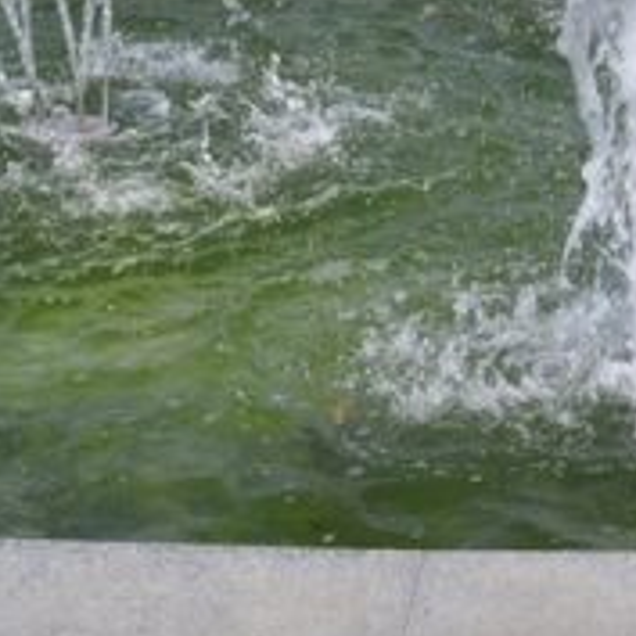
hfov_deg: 21.7
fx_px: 1621
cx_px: 582
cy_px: 453
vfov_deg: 22.1
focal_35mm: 78
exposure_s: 1/400
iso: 200
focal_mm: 18
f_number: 10
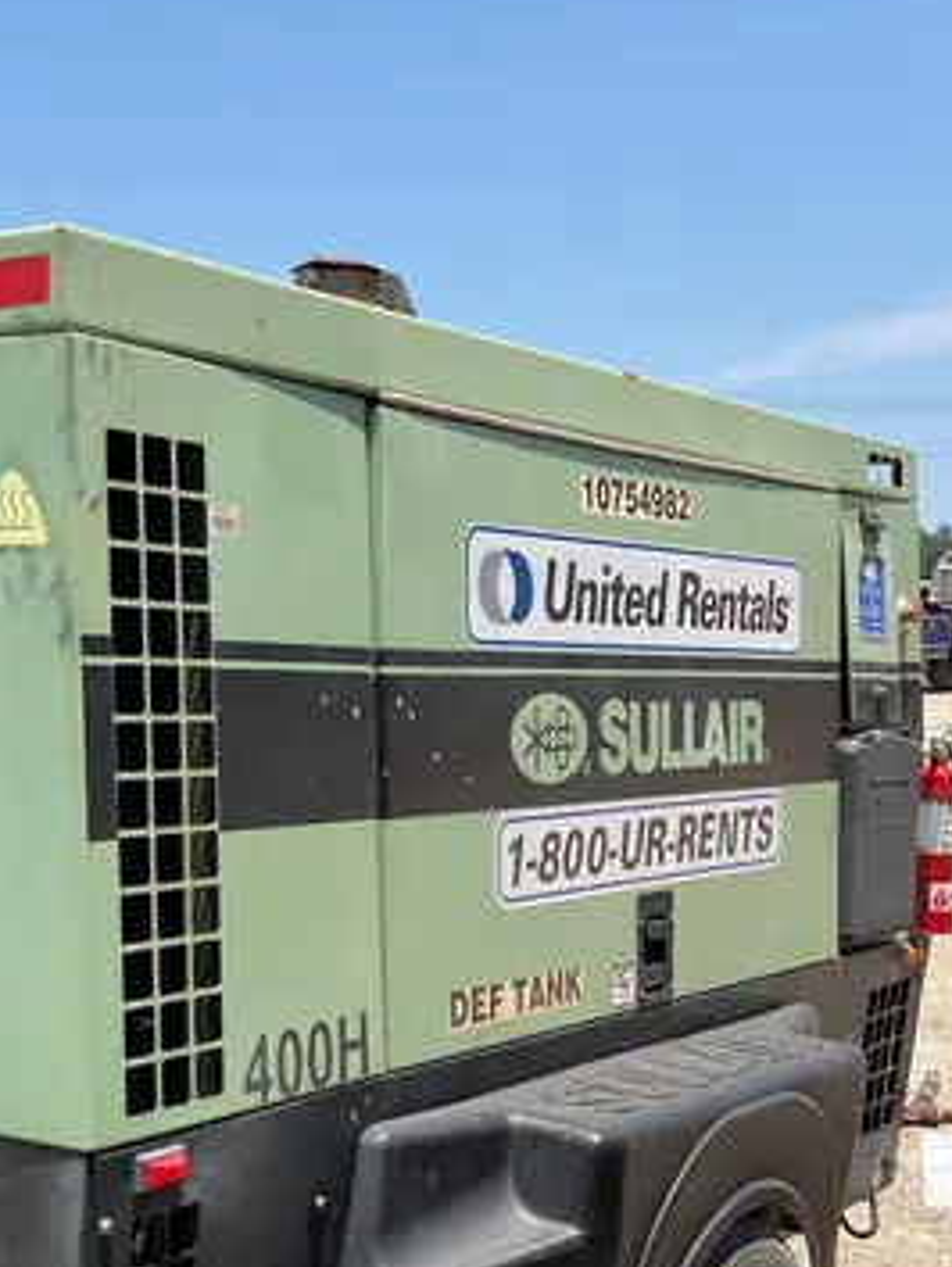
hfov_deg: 25.0
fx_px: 2124
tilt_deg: -5.3
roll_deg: -0.2
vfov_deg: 32.9
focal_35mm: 58
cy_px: 857
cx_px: 233
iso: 32
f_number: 1.8
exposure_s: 1/1621
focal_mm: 3.99
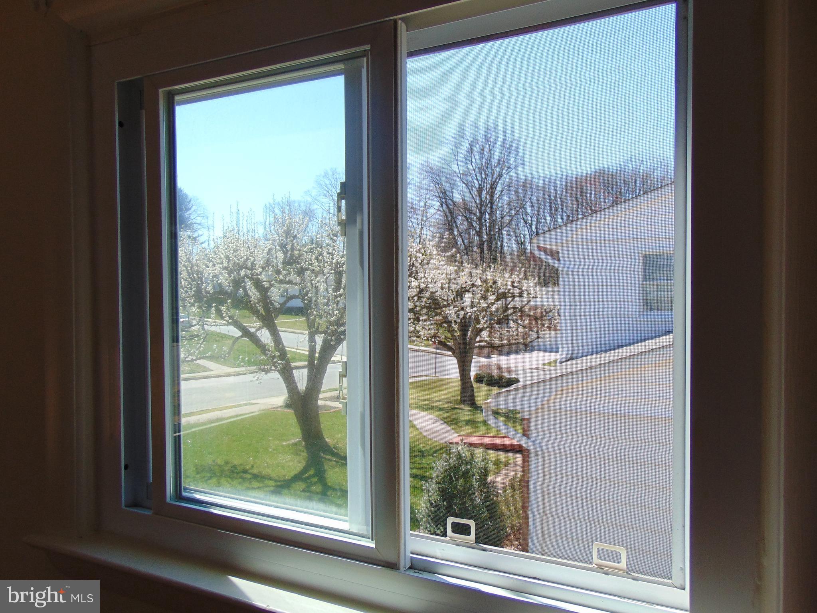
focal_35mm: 25
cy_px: 306
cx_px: 408
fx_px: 590
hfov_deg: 69.4
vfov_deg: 54.9
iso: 80
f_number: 3
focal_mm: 4.5
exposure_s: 1/500
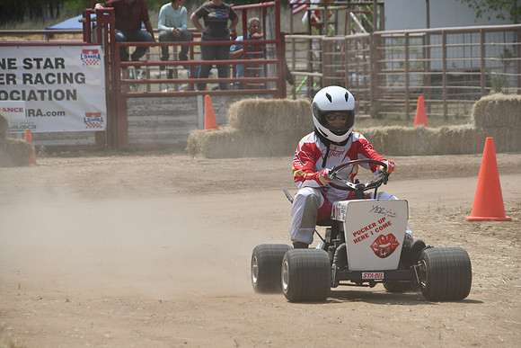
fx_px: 3792
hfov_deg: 7.9
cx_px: 260
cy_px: 174
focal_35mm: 262
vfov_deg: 5.2
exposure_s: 1/500
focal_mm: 175
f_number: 8
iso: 100
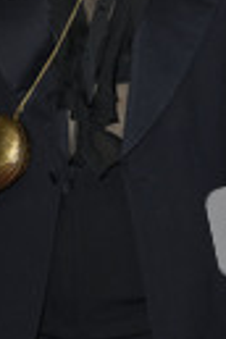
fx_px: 2269
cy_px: 84
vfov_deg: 8.5
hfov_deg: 5.7
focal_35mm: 241
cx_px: 102
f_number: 6.3
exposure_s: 1/250
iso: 400
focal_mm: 78
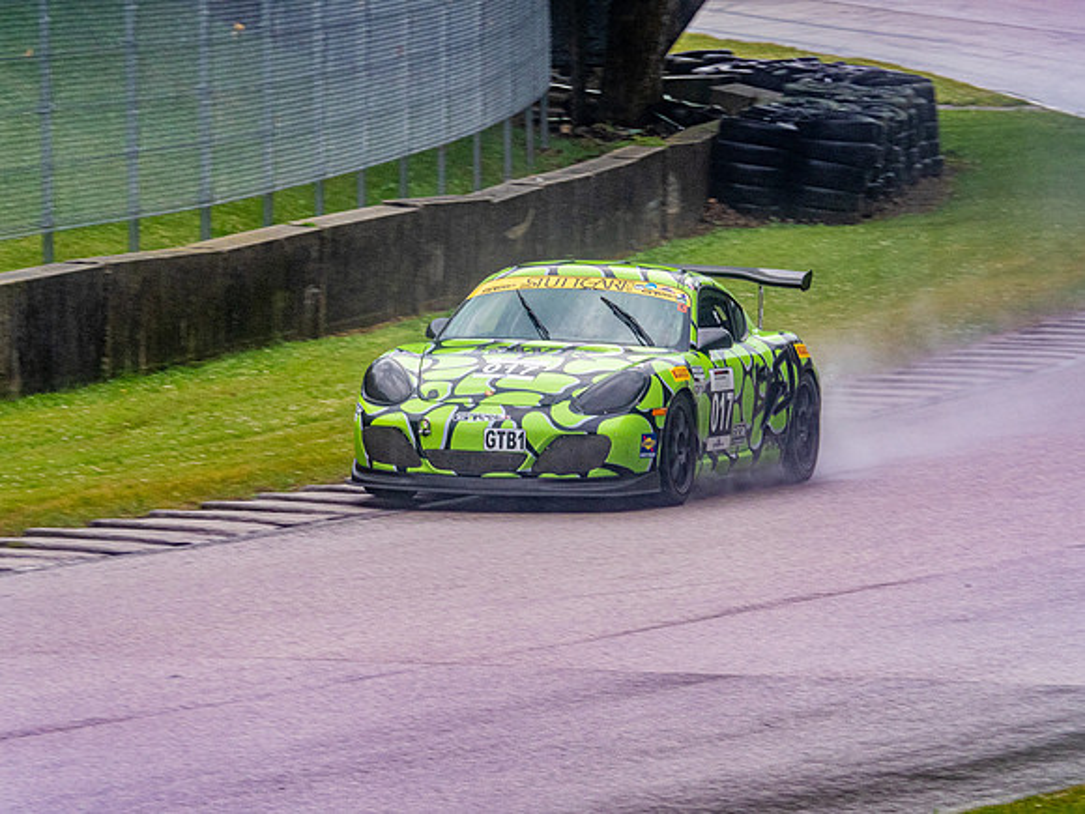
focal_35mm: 421
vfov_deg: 3.5
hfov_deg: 4.7
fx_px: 13196
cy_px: 407
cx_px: 542
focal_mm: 210
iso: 640
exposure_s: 1/320
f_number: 8
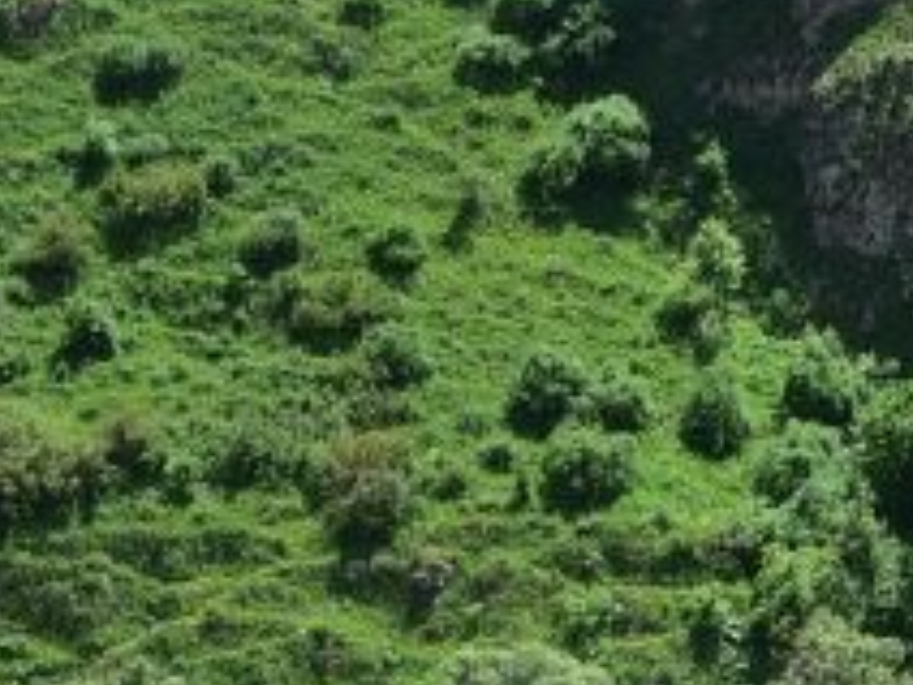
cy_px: 1187
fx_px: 7781
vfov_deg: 5.0
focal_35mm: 295
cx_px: 1882
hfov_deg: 6.5
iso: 100
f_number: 9
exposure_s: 1/125
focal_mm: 50
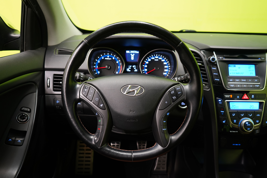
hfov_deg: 63.7
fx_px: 215
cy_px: 89
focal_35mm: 29
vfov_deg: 45.0
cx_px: 134
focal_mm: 29
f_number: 5
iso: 1250
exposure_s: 1/25
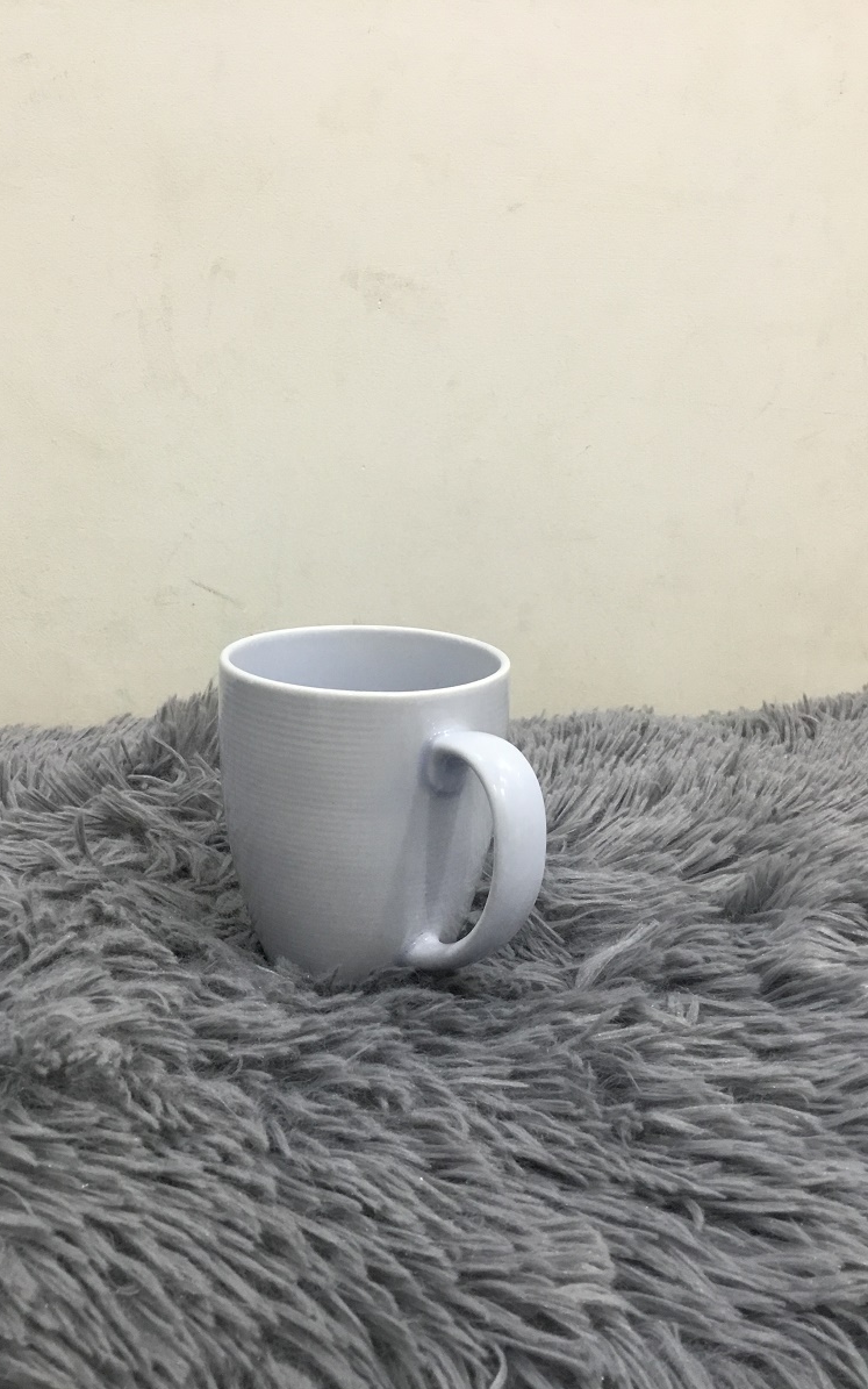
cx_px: 368
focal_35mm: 33
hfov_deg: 38.2
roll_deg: +1.5
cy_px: 696
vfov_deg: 58.1
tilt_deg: -14.1
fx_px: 1249
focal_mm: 3.3
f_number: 2.4
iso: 125
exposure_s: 1/33
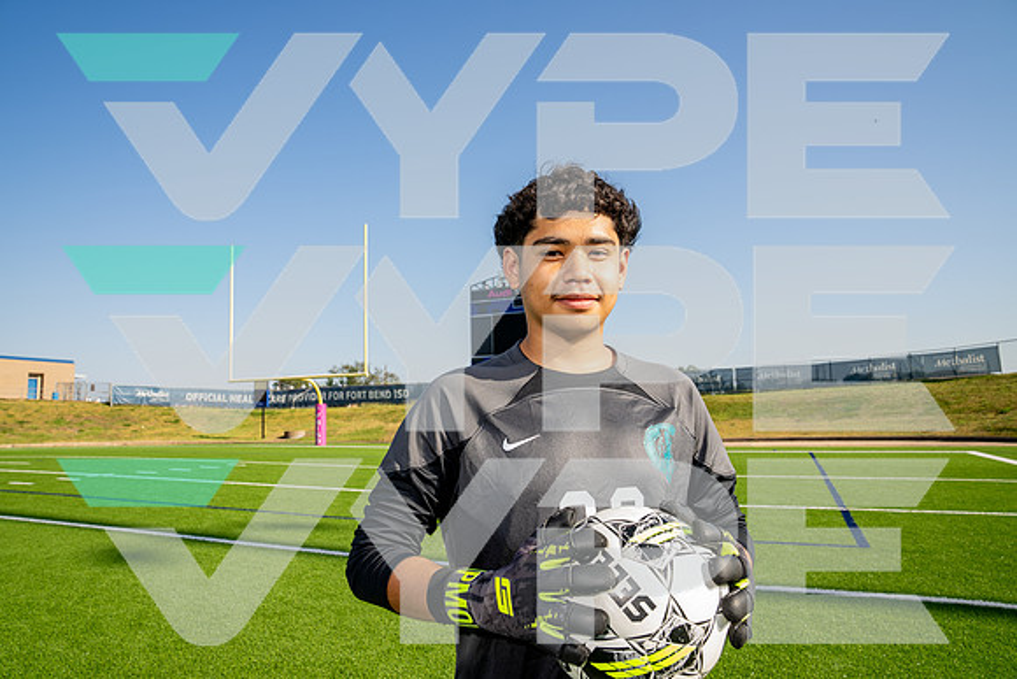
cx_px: 508
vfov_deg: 53.2
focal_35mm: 24
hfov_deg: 73.7
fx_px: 678
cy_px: 340
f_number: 7.1
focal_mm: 24
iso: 50
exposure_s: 1/125
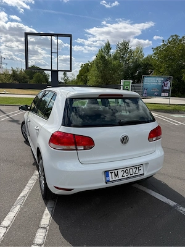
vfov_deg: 71.6
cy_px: 124
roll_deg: -2.0
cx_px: 92
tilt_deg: -11.5
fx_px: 171
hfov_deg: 56.8
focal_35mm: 24
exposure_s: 1/6173
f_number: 1.78
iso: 80
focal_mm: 6.76
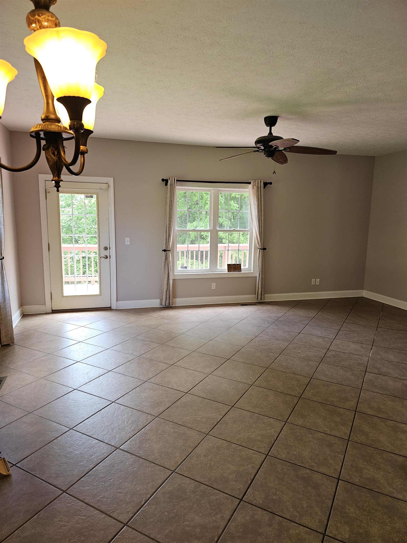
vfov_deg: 73.9
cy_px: 272
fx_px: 361
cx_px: 204
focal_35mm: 23
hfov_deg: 58.9
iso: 64
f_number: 1.7
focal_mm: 6.3
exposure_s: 1/60
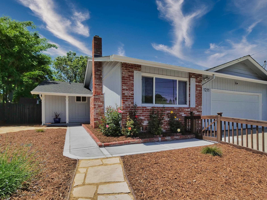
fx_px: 139
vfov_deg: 71.2
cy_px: 116
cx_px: 141
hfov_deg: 87.7
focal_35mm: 18
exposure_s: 1/3200
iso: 250
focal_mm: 7
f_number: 4.5
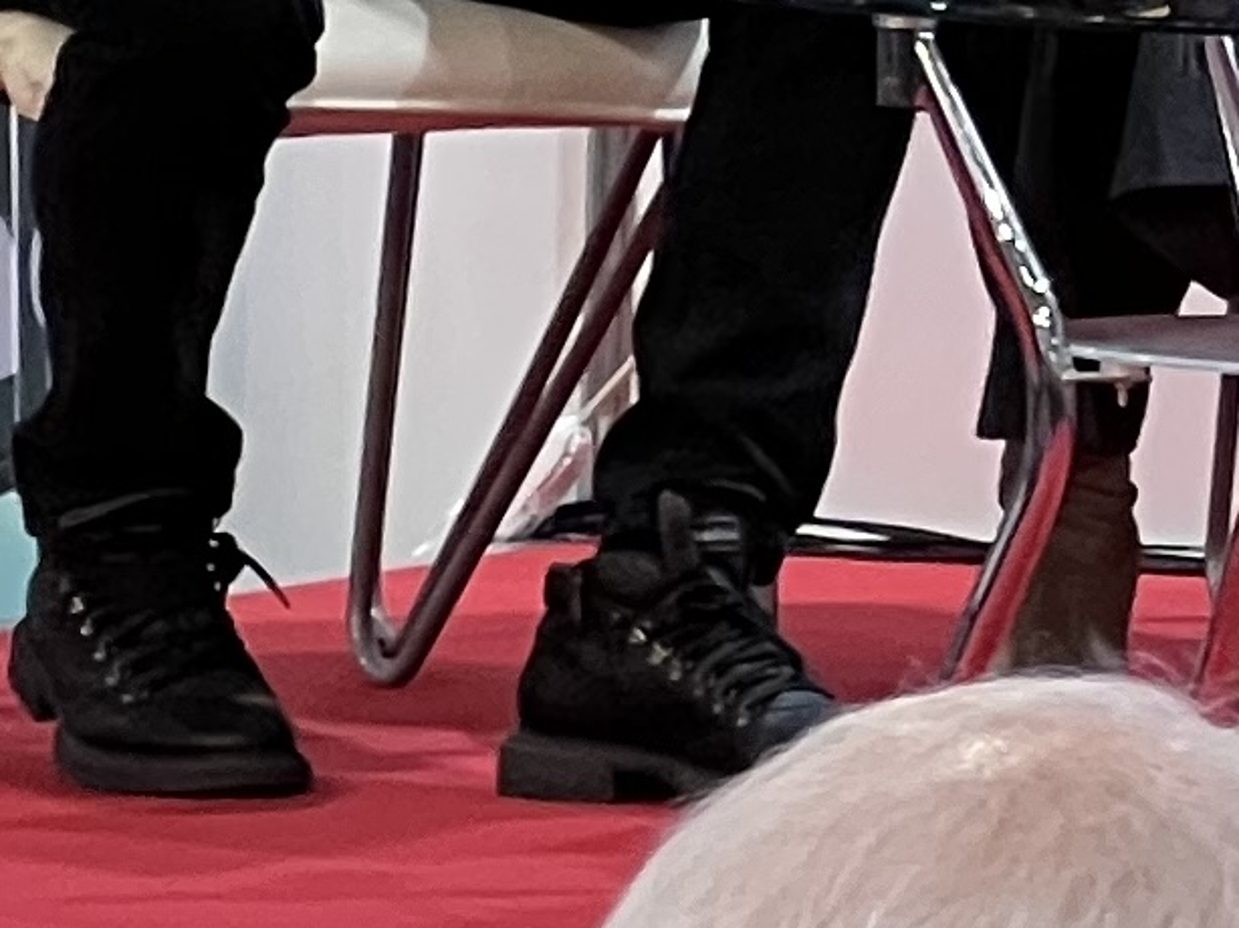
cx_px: 3132
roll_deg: -1.5
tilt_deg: +1.4
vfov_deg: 2.9
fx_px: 18104
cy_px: -1572
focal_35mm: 506
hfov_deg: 3.8
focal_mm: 9
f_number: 2.8
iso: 160
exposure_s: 1/50
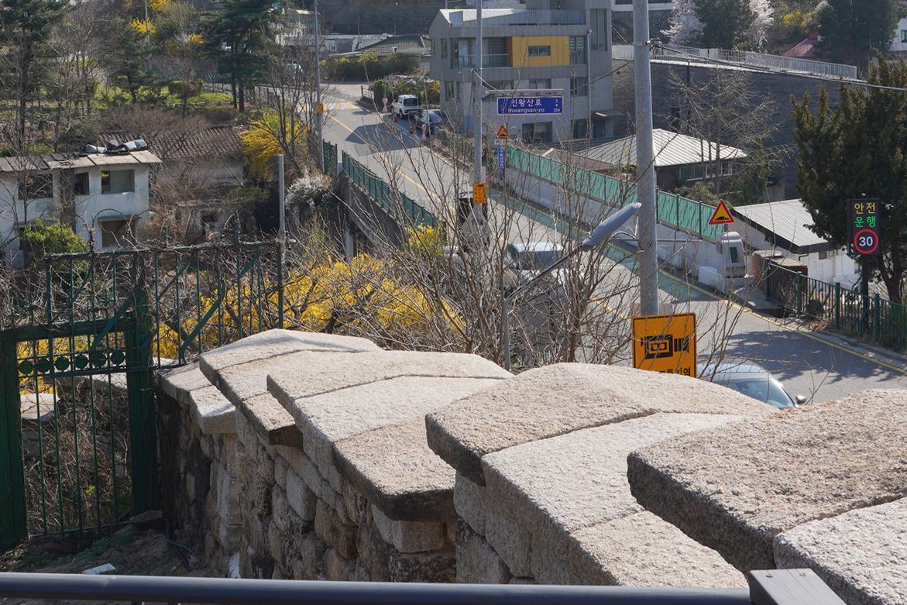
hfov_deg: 47.4
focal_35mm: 41
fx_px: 1033
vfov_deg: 31.9
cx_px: 456
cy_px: 137
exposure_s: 1/100
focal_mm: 24
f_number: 14
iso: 100
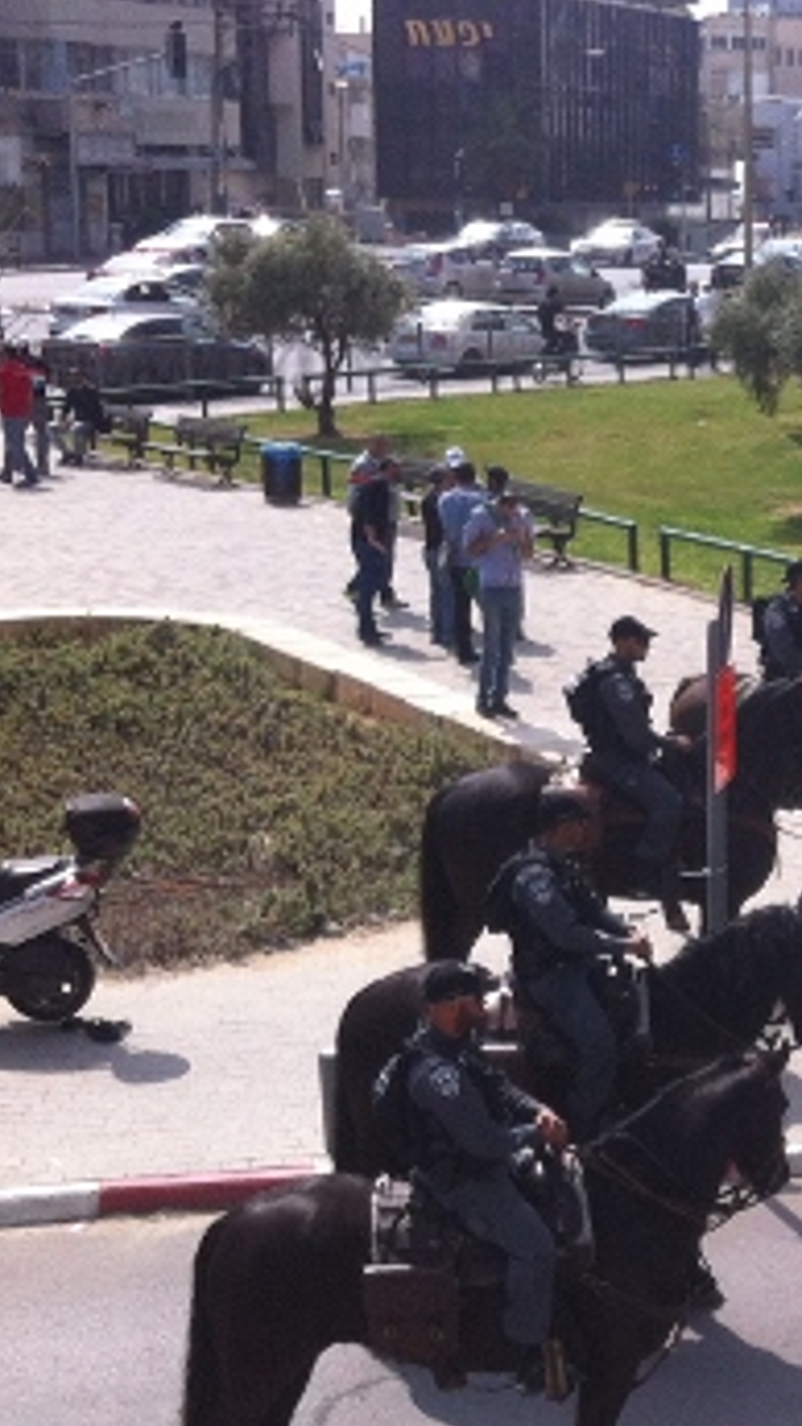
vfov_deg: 25.1
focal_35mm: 84
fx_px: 3176
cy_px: 1029
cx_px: 1364
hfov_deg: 13.2
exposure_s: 1/1312
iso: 80
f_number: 2.8
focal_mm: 3.85
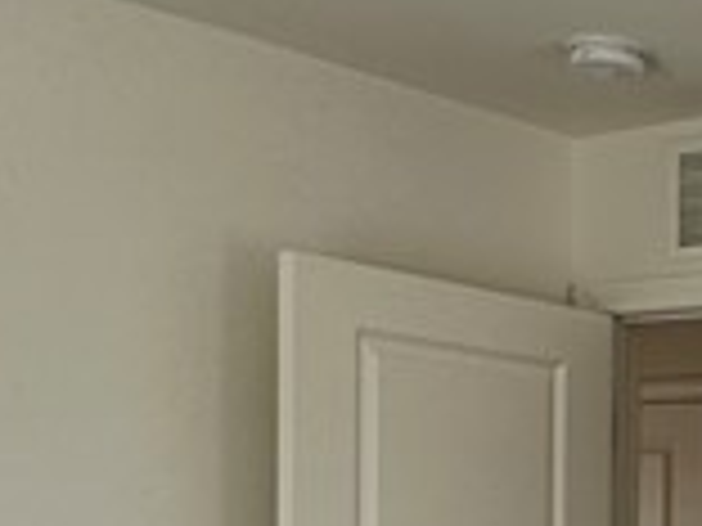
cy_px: 670
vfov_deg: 15.4
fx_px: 1866
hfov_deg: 17.9
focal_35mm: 92
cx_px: 1184
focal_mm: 2.22
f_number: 2.2
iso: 40
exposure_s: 1/120
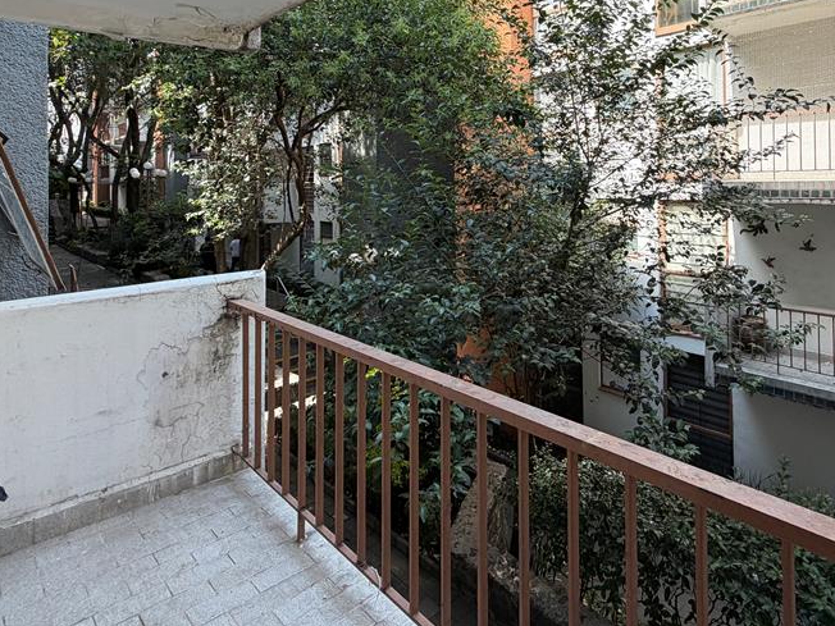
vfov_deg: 58.8
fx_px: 531
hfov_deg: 75.4
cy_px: 179
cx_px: 507
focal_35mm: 22
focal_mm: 2.22
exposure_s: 1/157
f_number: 2.2
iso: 50
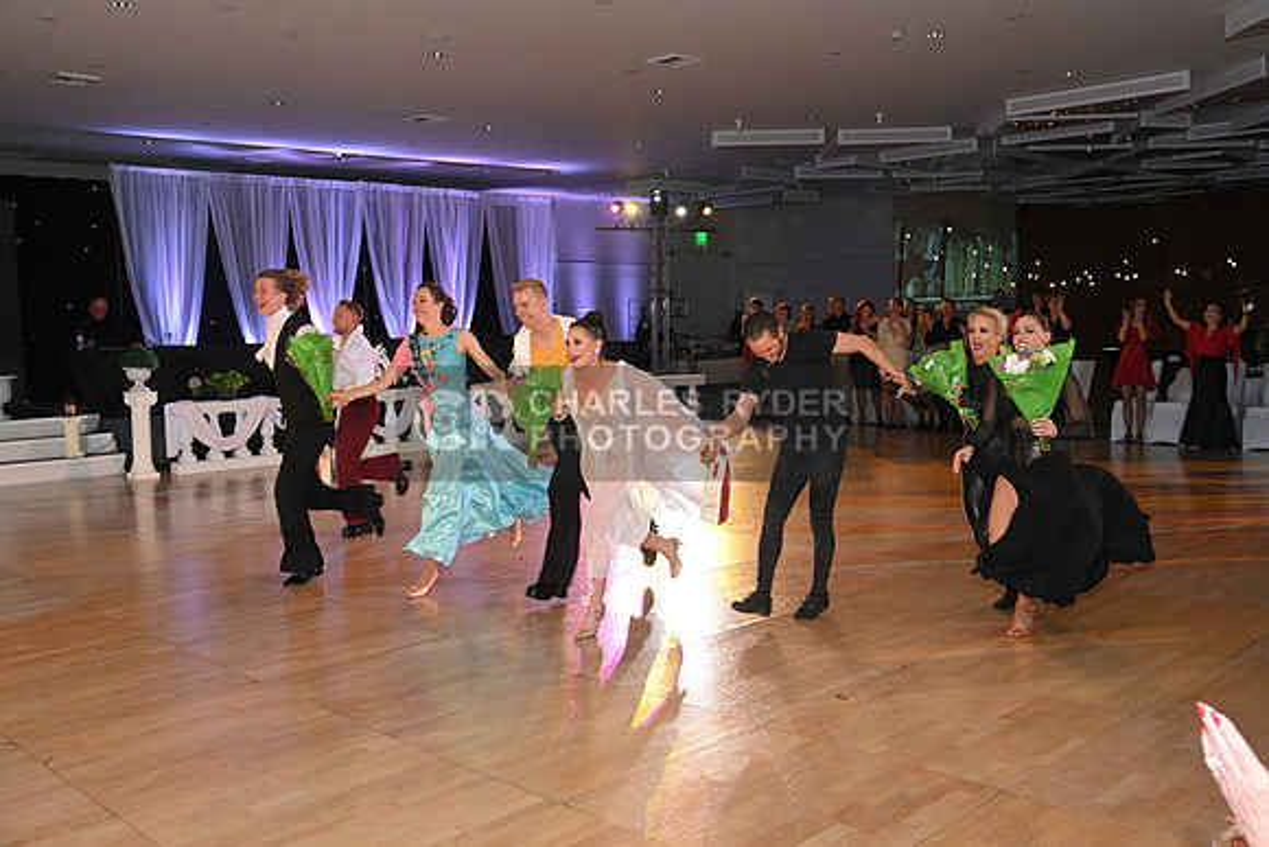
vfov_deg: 41.1
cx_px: 634
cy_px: 424
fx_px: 1128
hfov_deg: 58.7
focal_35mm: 32
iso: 2000
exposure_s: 1/200
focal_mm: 32
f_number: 5.6
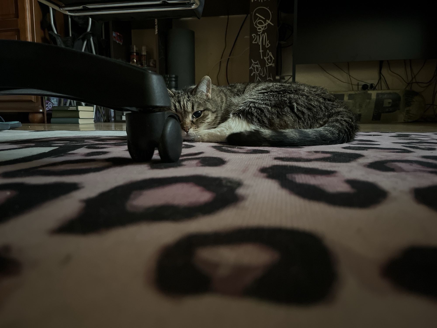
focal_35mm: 26
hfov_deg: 67.3
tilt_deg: -8.5
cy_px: 164
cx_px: 218
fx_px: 328
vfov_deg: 53.1
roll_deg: +0.6
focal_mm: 5.1
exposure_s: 1/15
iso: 2000
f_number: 1.6
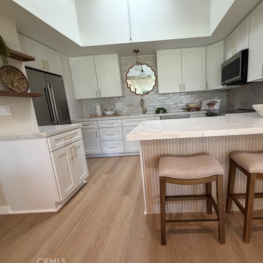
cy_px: 131
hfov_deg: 82.7
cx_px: 161
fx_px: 146
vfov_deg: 84.0
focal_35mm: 17
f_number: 2.2
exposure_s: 1/120
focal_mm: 2.22
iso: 320
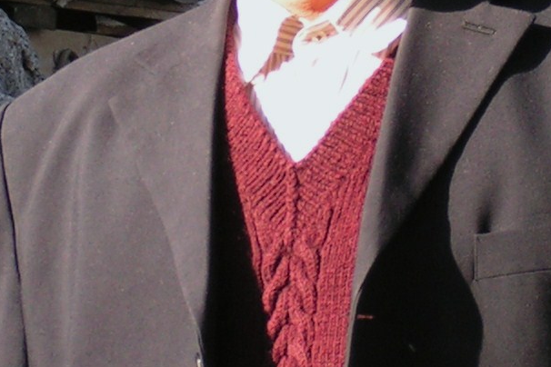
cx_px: 227
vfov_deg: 3.3
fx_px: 6397
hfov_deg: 4.9
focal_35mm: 418
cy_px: -93
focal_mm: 18.2
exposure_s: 1/125
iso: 50
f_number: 4.5
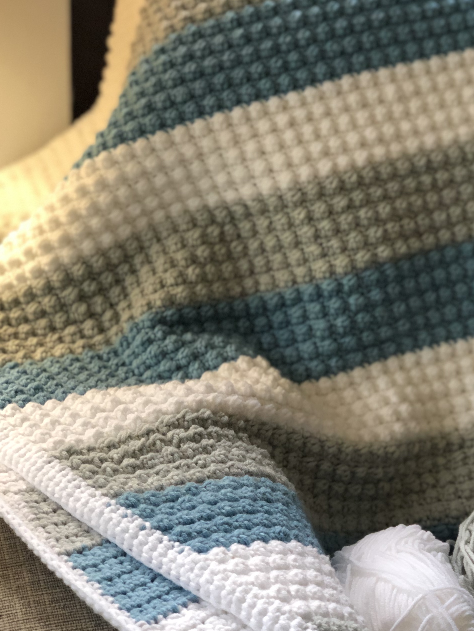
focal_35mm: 83
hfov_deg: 17.7
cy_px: 320
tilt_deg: -21.7
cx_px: 336
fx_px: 1515
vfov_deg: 23.6
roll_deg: -3.5
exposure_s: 1/42
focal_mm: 6
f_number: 2.4
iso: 125
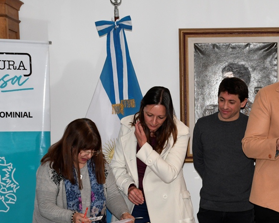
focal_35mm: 123
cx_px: 238
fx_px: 1016
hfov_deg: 15.5
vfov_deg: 12.5
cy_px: 160
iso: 1250
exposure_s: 1/200
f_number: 8
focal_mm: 50
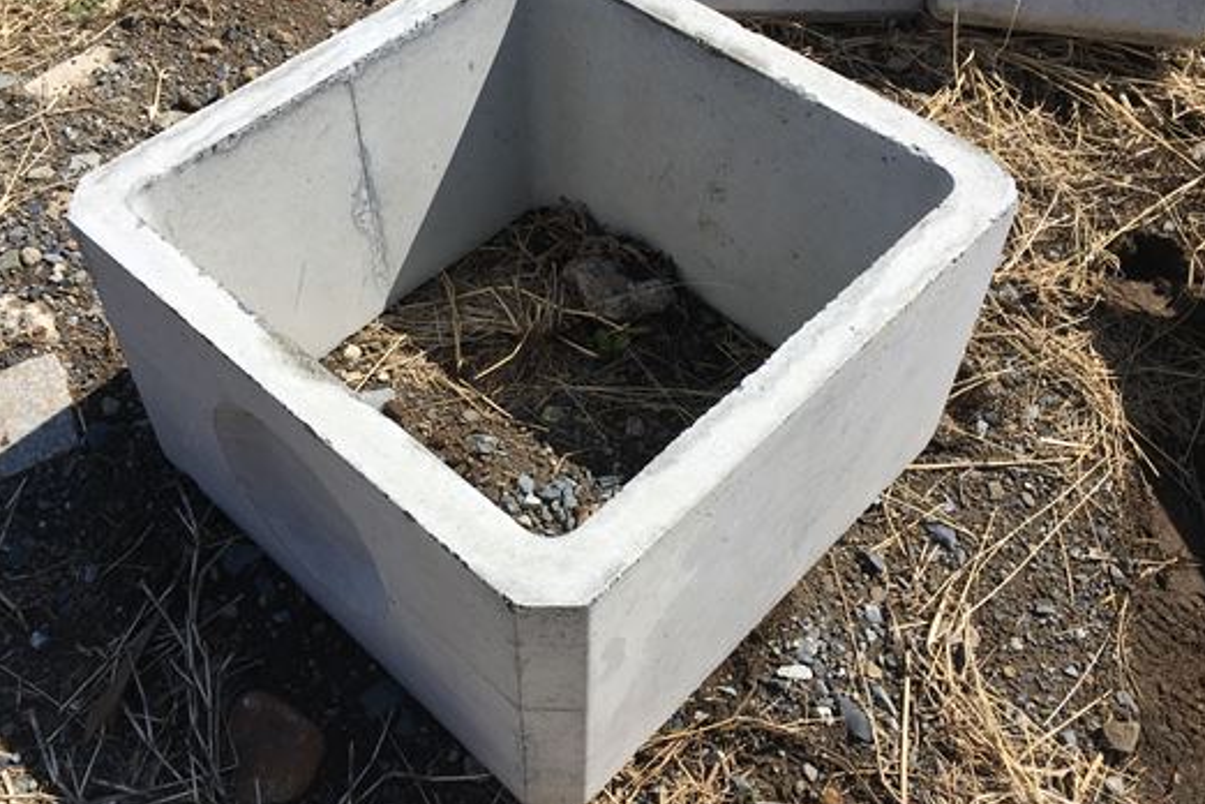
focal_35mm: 37
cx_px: 549
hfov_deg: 51.8
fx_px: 1238
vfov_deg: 35.9
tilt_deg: -52.3
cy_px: 360
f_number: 2.2
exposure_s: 1/1972
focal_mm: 4.15
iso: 25
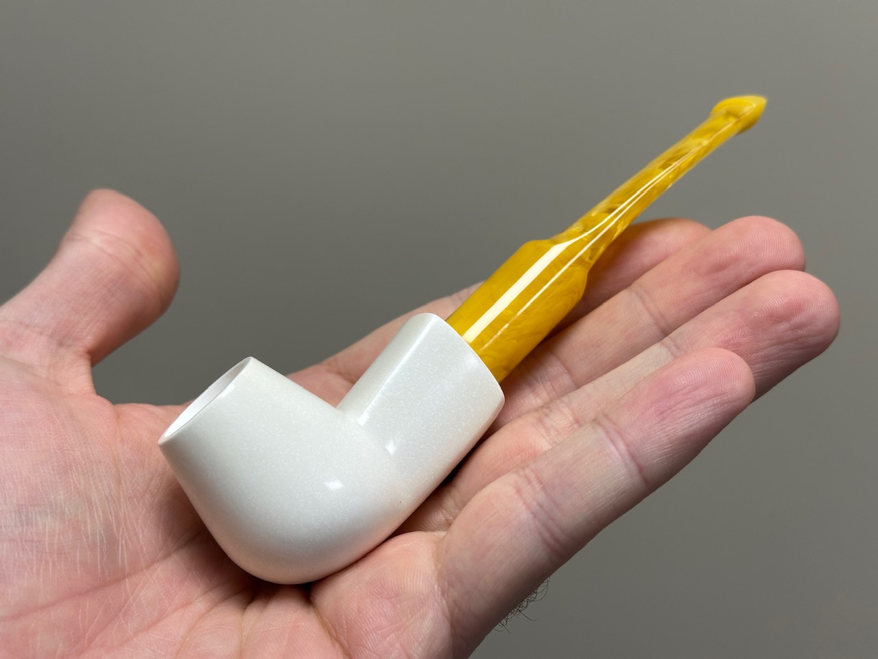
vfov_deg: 30.3
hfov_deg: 39.7
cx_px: 439
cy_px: 330
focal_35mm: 48
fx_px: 1217
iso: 64
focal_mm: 6.86
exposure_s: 1/121
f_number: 1.78
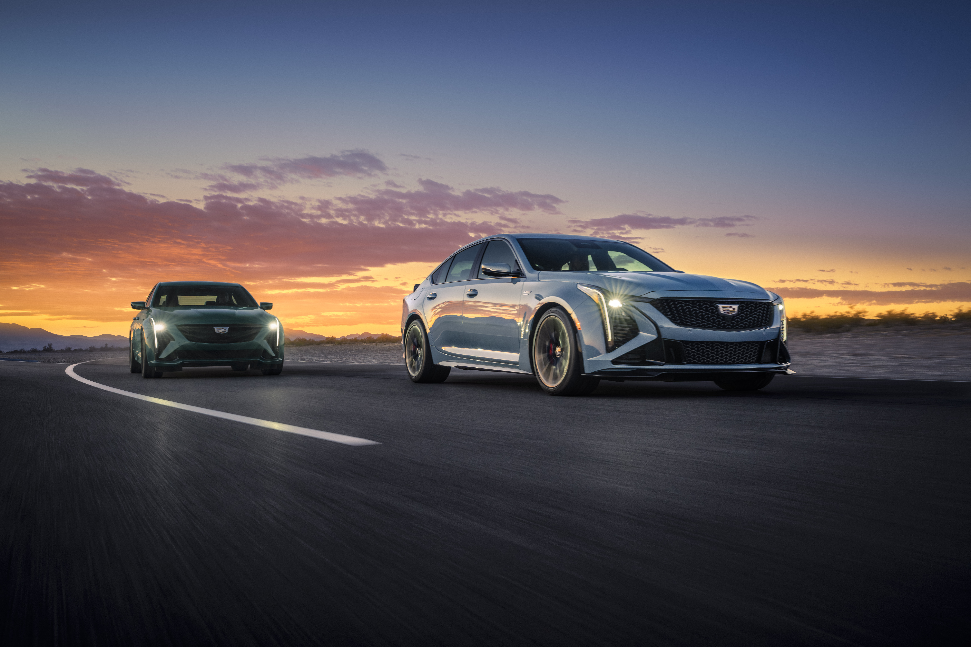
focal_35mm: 35
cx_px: 486
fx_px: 944
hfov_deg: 54.4
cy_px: 324
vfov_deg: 37.9
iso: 640
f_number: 7.1
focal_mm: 35
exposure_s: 1/60
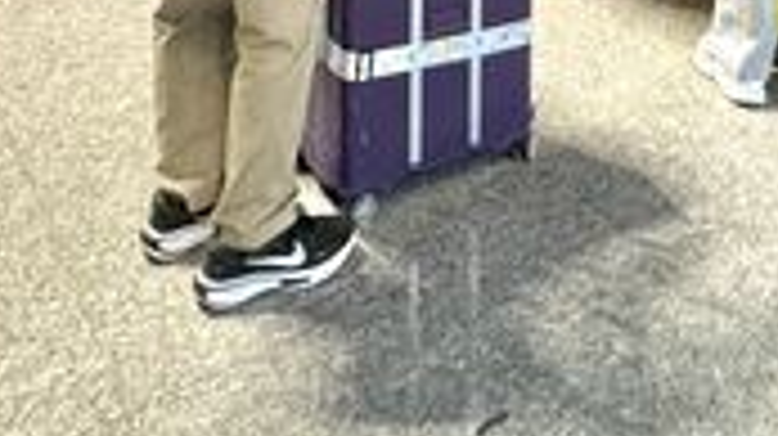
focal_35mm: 53
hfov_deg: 38.4
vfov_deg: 16.1
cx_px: 562
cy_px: -490
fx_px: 1093
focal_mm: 2.22
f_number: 2.2
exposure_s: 1/60
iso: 500
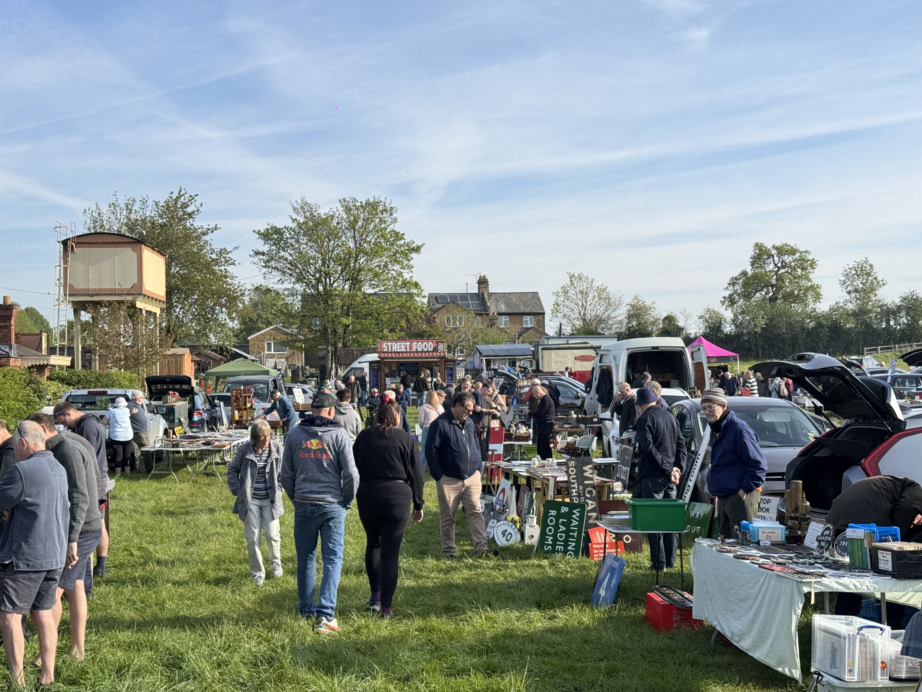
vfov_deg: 30.3
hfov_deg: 39.7
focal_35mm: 48
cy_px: 346
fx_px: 1278
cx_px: 461
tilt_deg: +0.5
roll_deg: +0.9
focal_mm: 6.76
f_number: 1.78
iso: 64
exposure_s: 1/1984
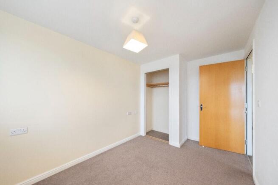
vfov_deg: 90.0
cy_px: 92
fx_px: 93
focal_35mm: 12
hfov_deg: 112.6
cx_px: 139
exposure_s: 1/30
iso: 800
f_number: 5
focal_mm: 8
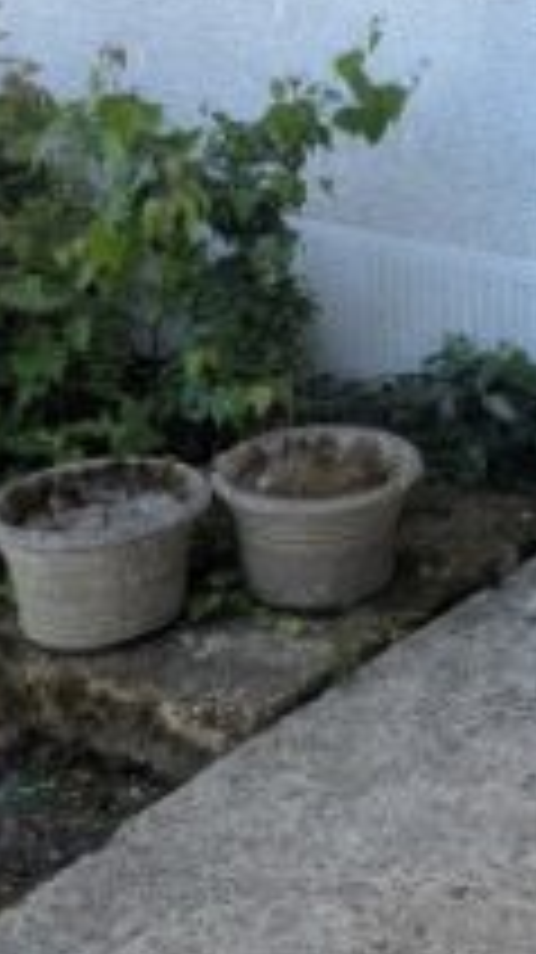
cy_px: 112
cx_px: 901
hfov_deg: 14.1
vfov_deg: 26.4
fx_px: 1974
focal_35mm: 78
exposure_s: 1/230
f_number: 1.89
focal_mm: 5.43
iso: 49
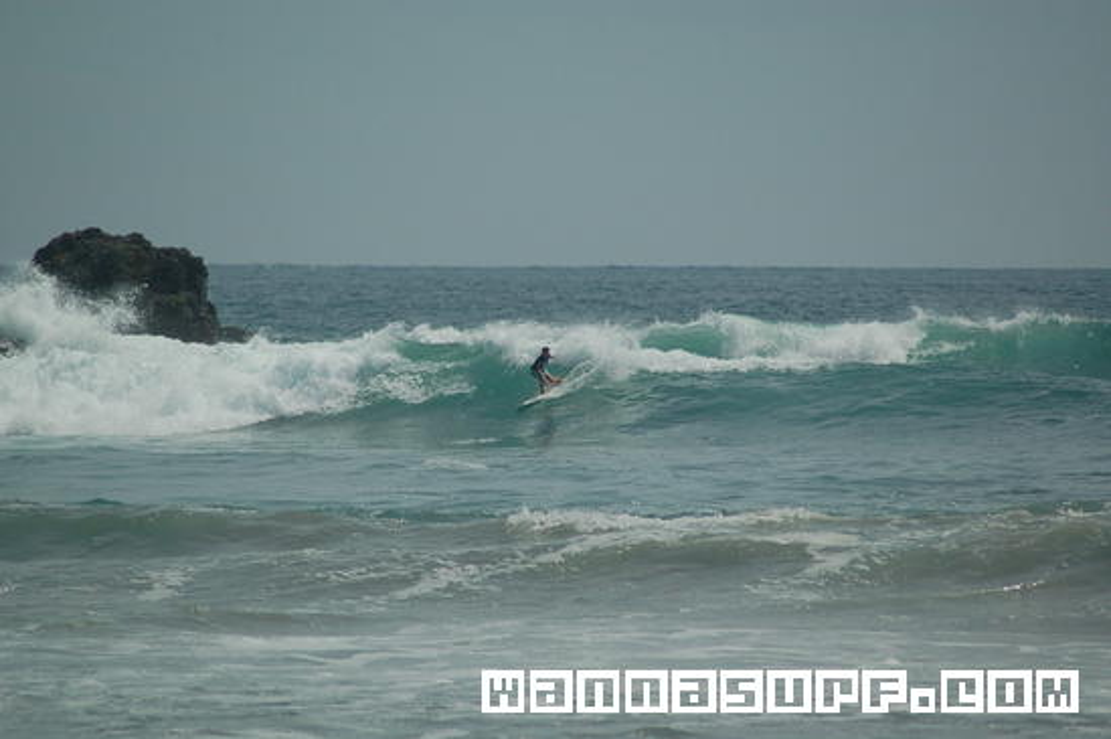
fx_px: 13875
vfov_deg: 3.0
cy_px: 370
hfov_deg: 4.6
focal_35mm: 450
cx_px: 556
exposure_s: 1/1250
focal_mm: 300
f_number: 5.6
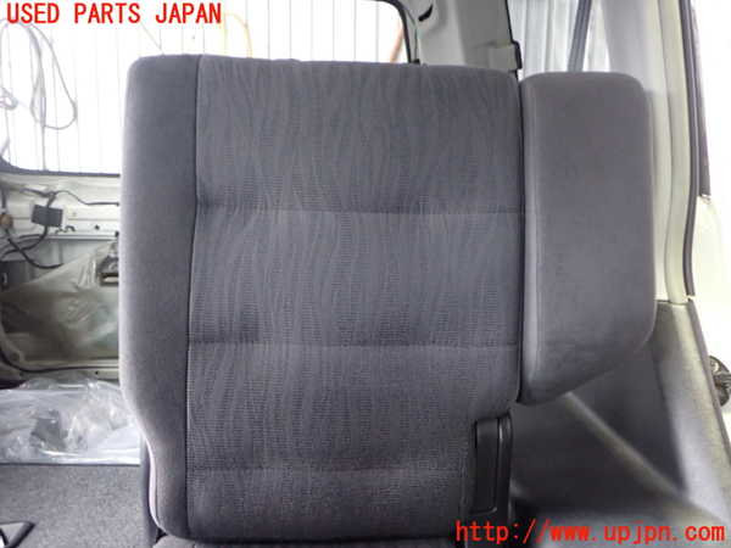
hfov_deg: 60.0
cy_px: 274
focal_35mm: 30
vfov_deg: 46.8
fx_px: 634
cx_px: 366
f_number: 2.3
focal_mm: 5.4
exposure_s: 1/30
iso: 800
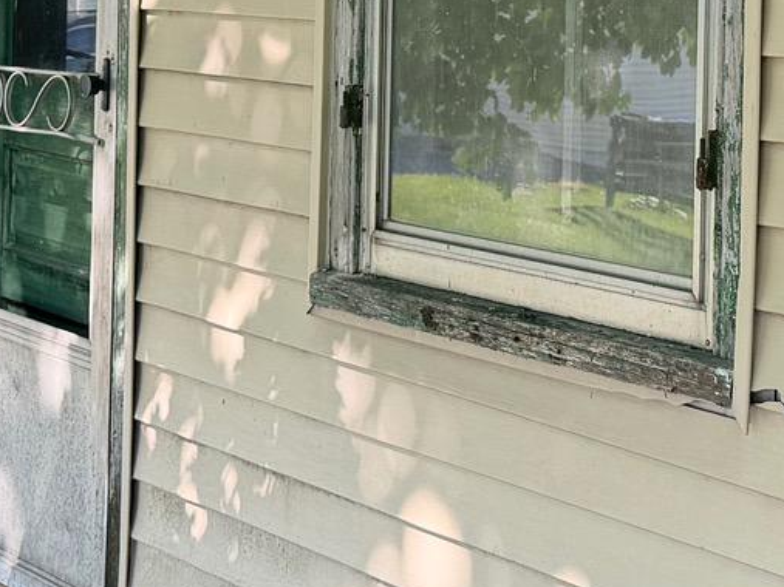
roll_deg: -1.2
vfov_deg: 14.9
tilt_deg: -1.0
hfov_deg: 20.2
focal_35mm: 97
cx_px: 328
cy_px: -59
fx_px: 2196
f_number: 1.78
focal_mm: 6.76
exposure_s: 1/660
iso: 100
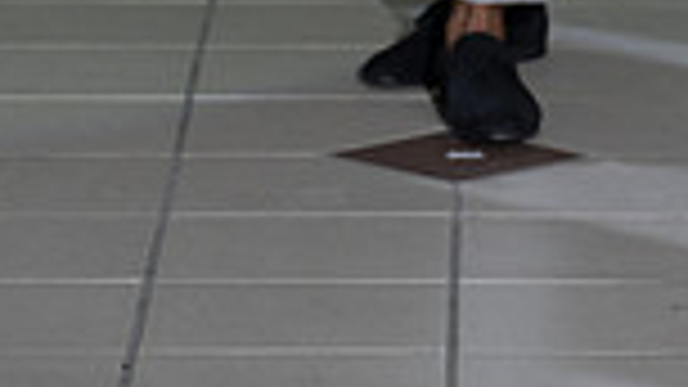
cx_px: 400
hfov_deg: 5.7
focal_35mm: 377
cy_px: -603
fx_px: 6876
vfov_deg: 3.2
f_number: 5
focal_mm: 122
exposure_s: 1/160
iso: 1250
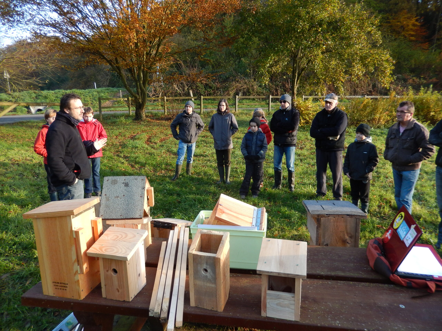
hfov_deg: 69.4
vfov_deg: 54.9
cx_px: 221
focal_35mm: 25
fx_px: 319
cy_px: 166
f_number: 3.4
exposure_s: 1/125
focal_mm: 4.5
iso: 125
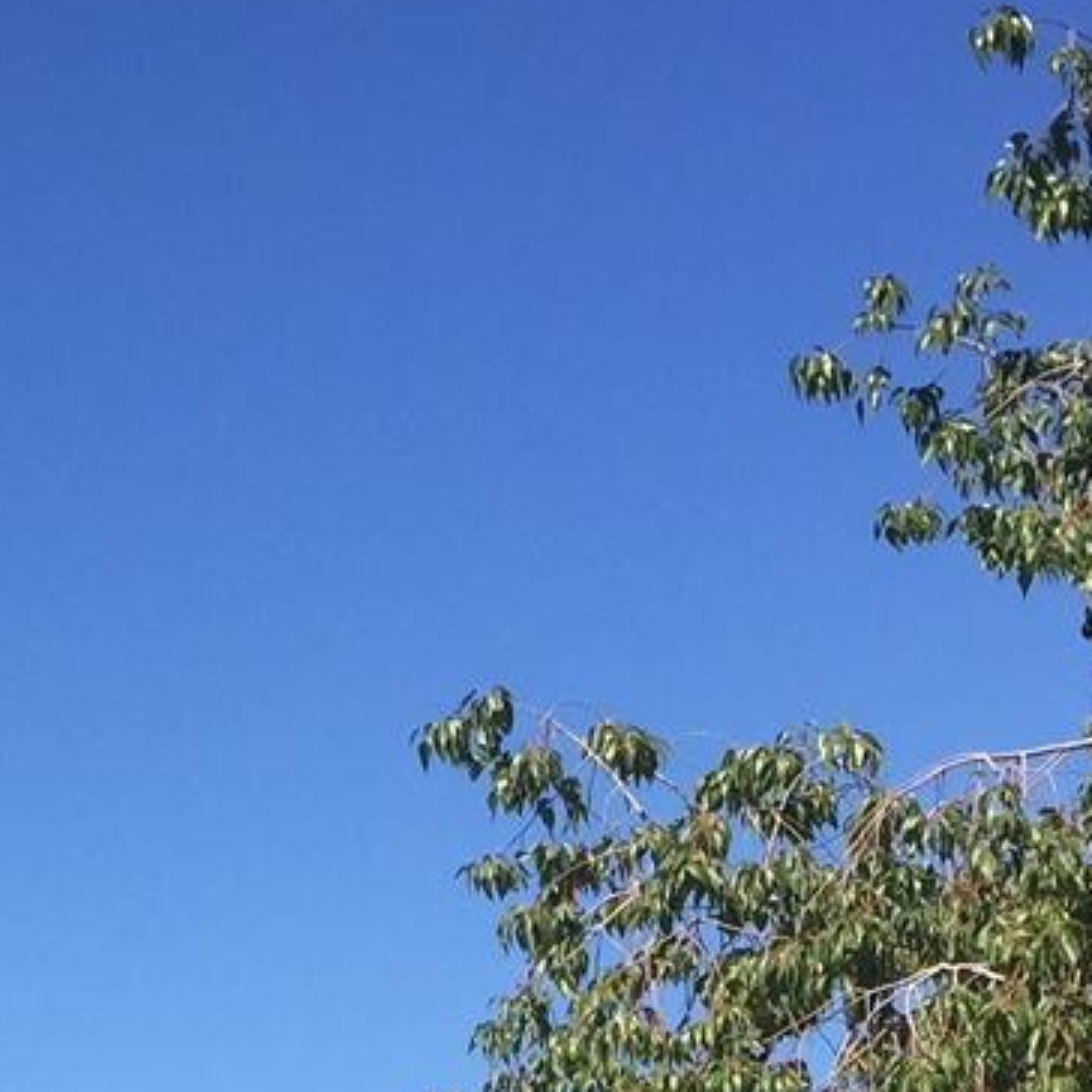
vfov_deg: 14.1
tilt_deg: +2.0
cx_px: 342
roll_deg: -1.8
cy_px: 1695
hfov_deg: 15.1
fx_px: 4104
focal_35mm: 115
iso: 32
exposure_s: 1/2083
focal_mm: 4.15
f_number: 2.2
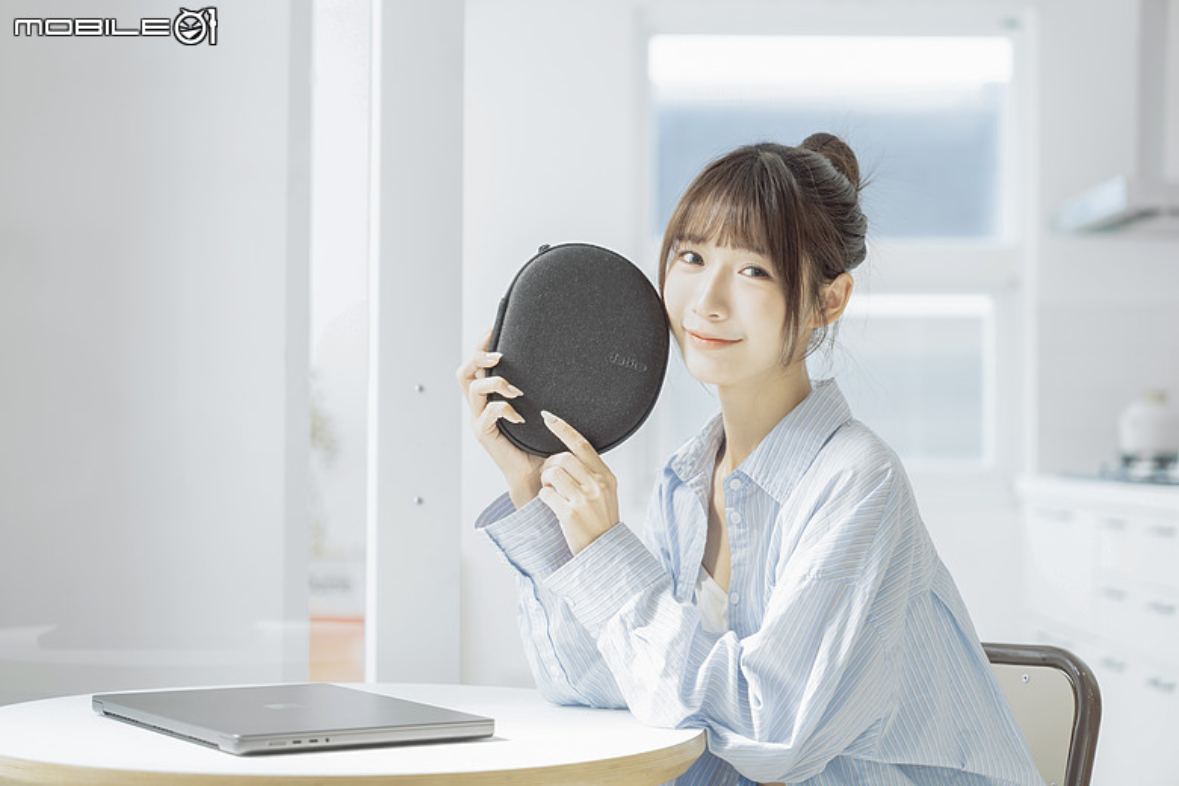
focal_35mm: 70
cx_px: 590
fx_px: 2292
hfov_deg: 28.8
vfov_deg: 19.5
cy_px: 393
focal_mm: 70
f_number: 2.8
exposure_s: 1/100
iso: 100
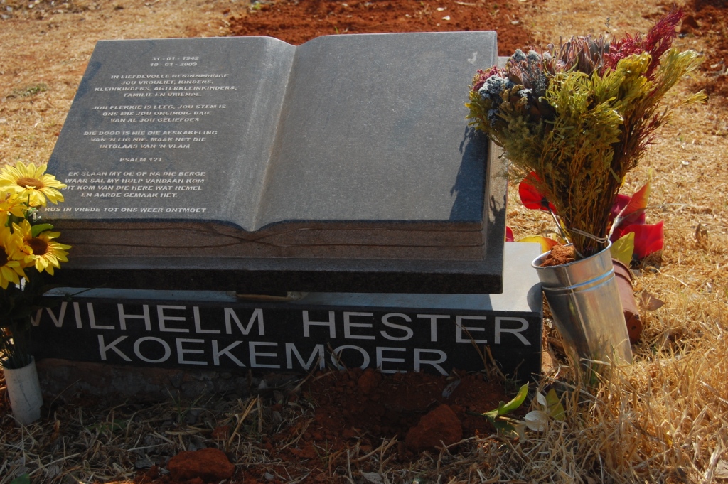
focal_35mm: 57
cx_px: 364
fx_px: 1152
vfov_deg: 23.7
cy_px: 242
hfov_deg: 35.1
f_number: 7.1
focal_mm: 38
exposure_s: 1/1000
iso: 400
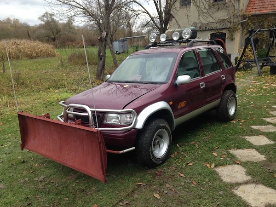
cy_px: 104
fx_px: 263
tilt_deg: -16.2
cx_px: 138
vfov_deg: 42.9
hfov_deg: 55.4
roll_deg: +2.1
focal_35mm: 33
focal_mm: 4.12
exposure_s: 1/133
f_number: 2.4
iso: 50
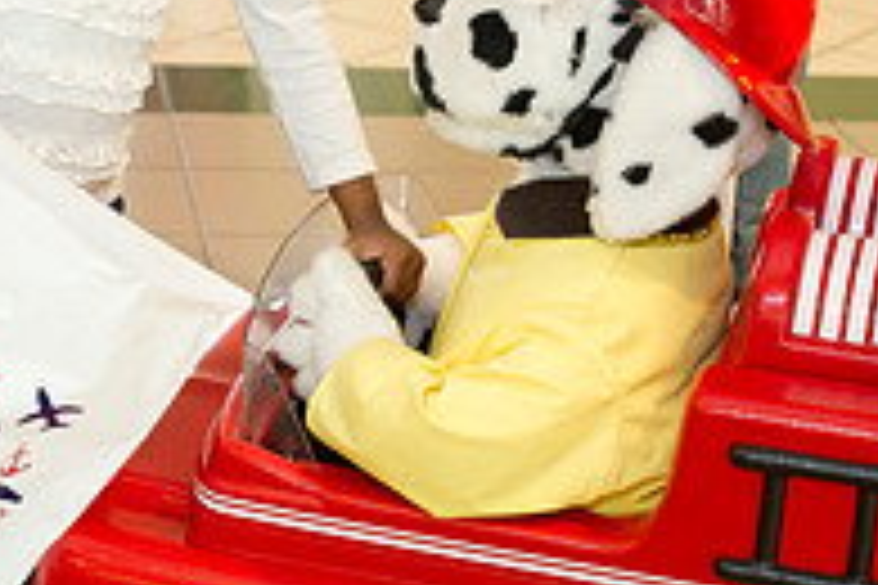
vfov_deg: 14.4
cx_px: 387
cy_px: 328
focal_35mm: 95
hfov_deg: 21.4
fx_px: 2317
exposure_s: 1/160
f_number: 2.8
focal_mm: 32
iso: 1250
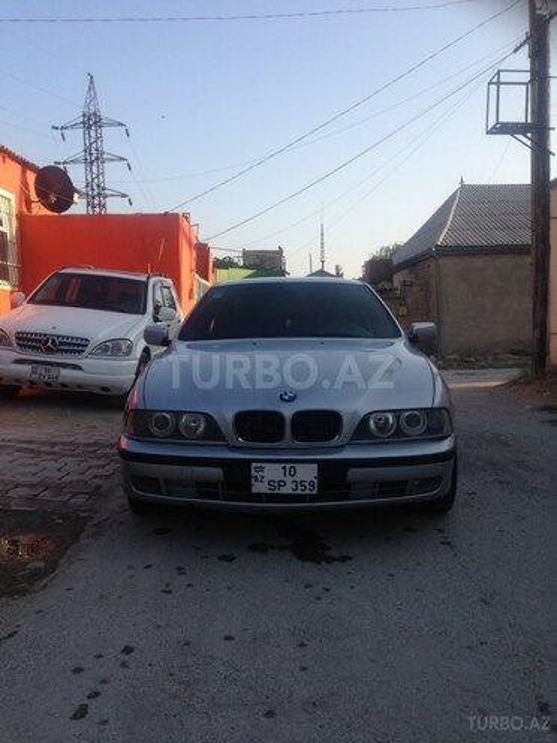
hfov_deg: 42.9
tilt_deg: -1.3
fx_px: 708
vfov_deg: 55.4
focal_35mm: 33
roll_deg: -0.7
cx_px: 278
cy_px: 372
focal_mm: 4.12
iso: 50
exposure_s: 1/809
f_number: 2.4
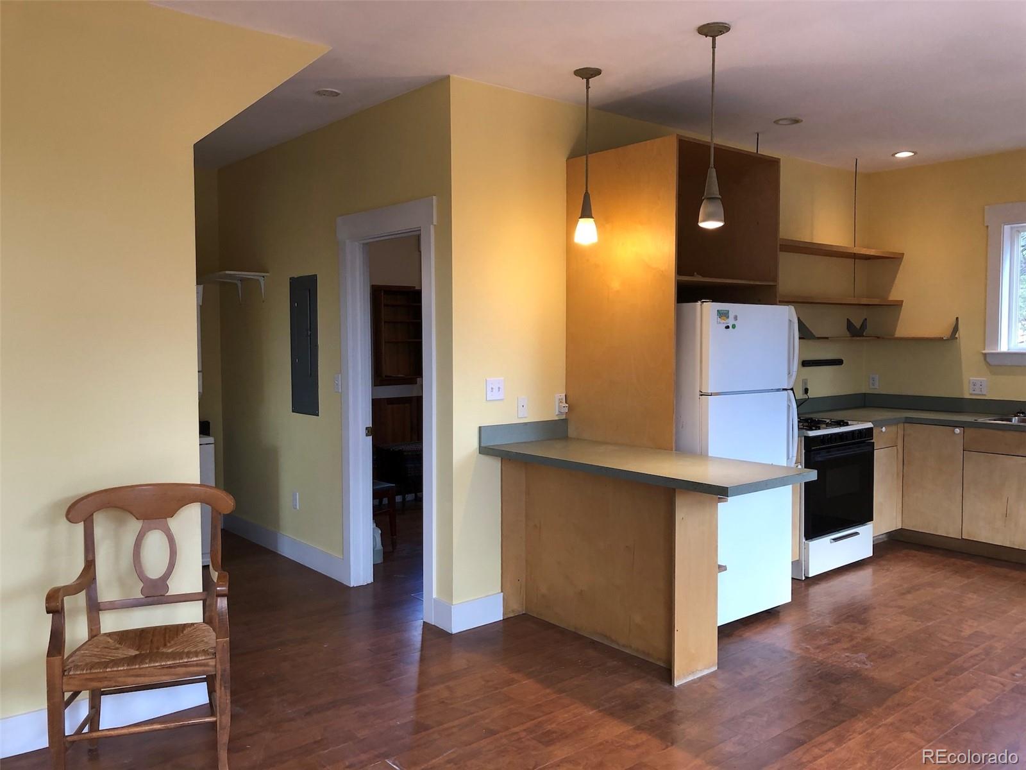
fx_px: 830
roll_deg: -0.2
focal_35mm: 28
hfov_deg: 63.4
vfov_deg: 49.7
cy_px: 385
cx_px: 513
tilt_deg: -3.0
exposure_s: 1/30
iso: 25
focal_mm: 3.99
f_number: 1.8
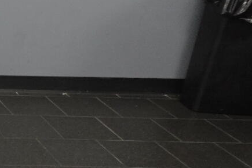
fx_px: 644
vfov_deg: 14.8
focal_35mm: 92
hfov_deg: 16.4
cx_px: -265
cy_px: 134
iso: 500
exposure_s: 1/80
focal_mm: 7.6
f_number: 2
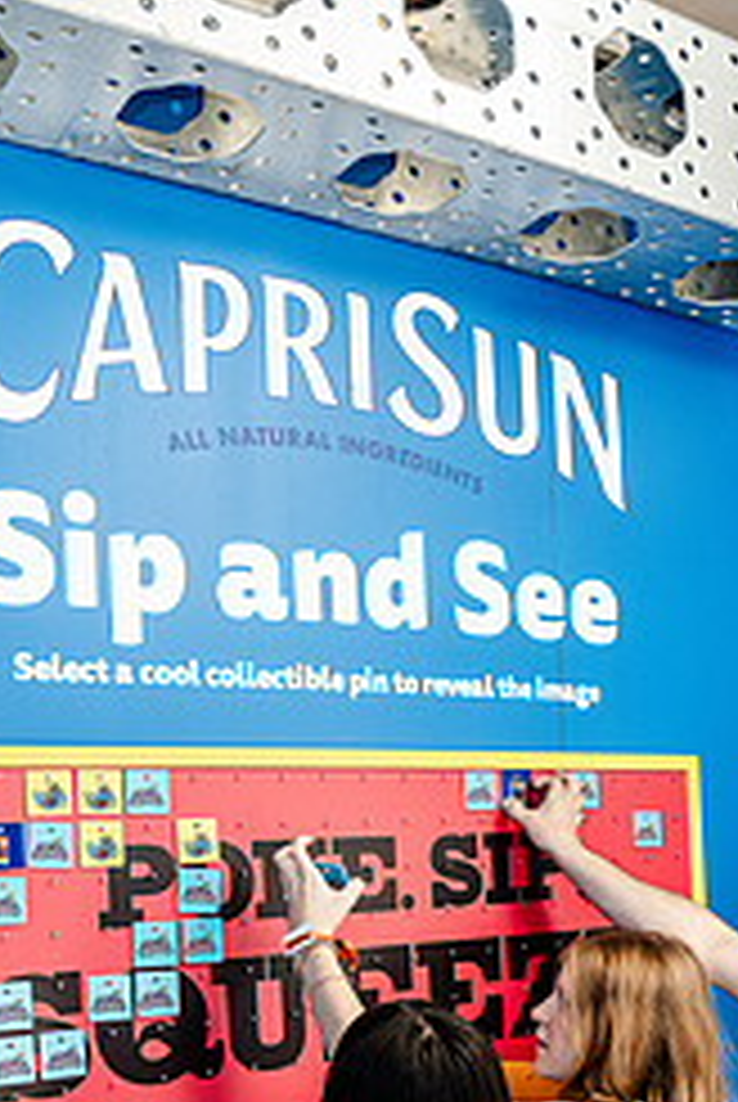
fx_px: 1349
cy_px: 900
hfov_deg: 30.4
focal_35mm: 44
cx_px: 495
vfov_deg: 42.2
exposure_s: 1/200
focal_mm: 24
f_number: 4
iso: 800
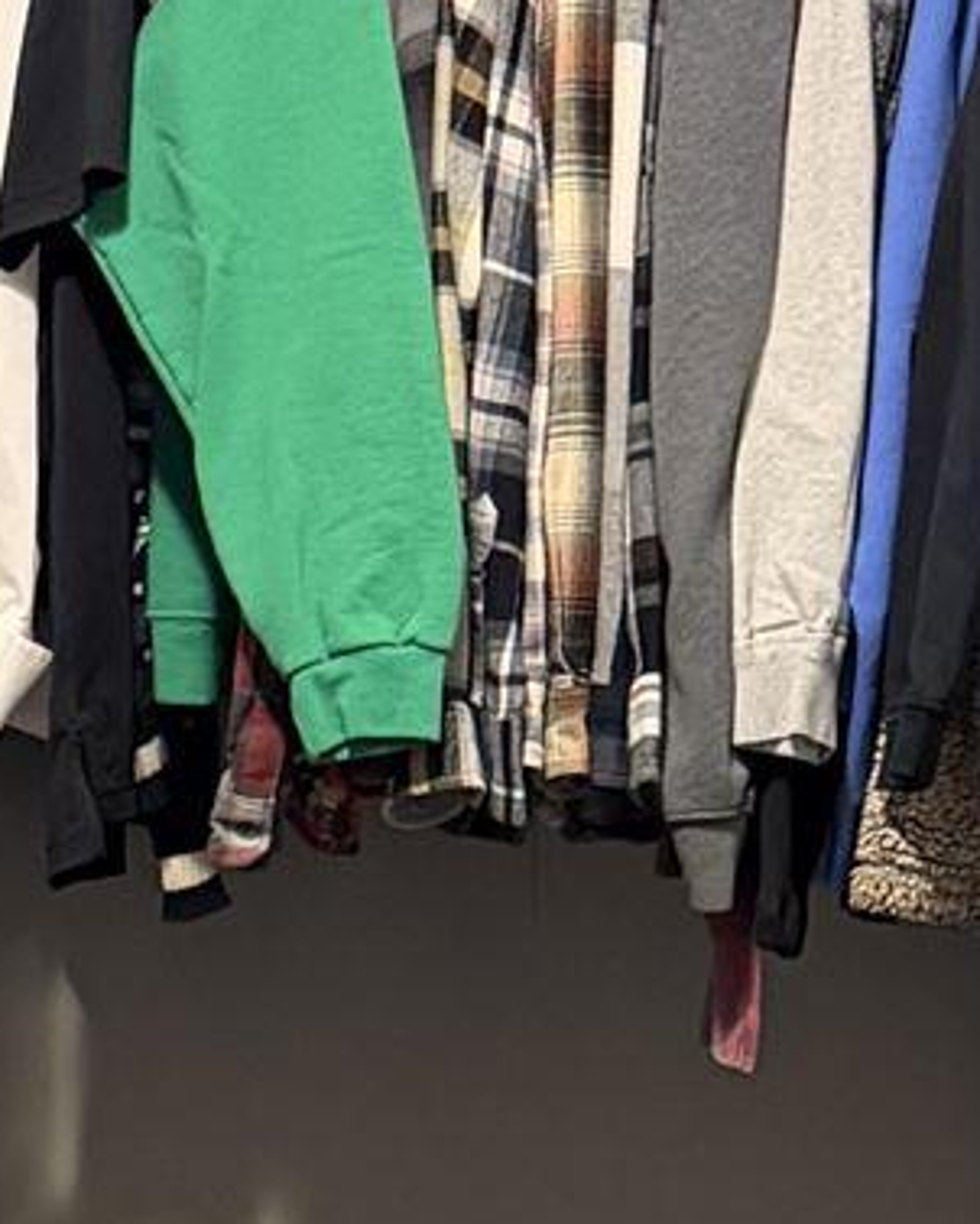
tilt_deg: -10.4
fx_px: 5180
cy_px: 1549
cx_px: -127
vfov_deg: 13.1
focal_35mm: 143
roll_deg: -0.1
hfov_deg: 10.7
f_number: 1.78
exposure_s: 1/60
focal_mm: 6.76
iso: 800
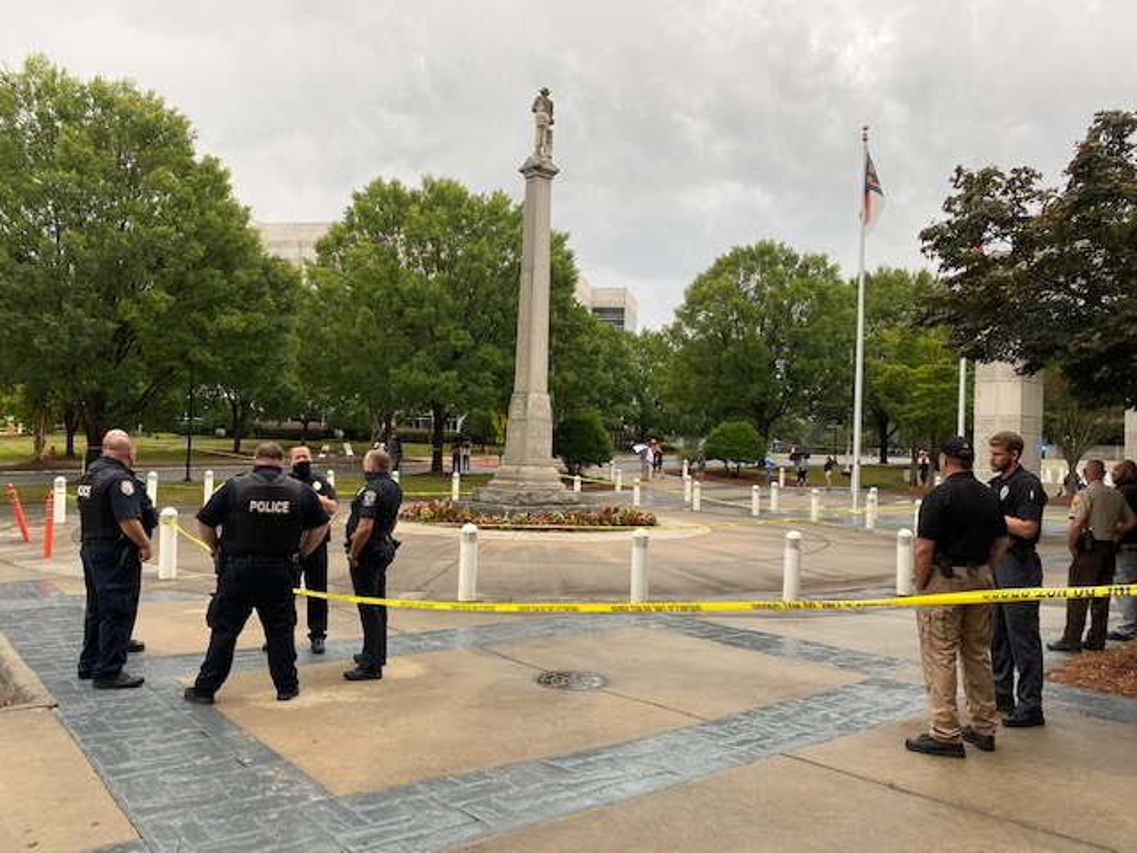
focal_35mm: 26
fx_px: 854
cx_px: 568
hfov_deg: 67.3
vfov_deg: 53.1
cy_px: 426
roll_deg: -1.9
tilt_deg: +0.6
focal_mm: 4.25
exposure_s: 1/122
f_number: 1.8
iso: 32
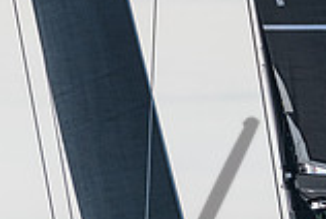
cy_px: 455
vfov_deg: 1.7
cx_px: 125
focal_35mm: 806
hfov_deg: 2.6
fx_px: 7312
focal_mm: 175
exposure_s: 1/5000
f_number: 4.8
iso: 400
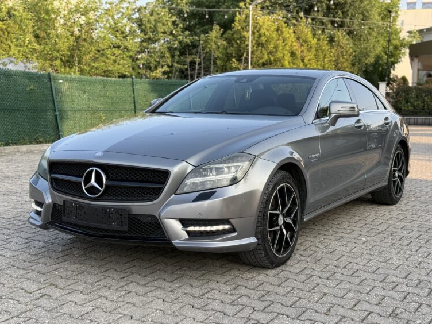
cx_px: 217
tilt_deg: -3.1
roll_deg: -1.2
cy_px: 163
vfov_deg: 29.7
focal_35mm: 49
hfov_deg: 38.9
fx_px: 612
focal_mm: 6.76
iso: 80
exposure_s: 1/769
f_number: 1.78
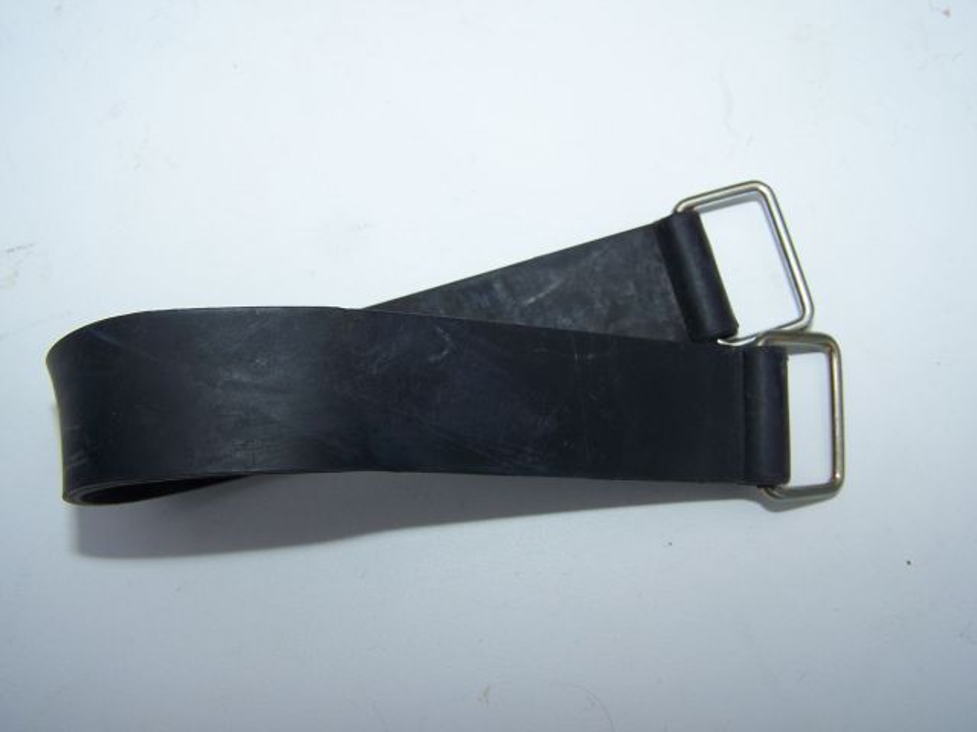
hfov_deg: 49.0
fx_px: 1073
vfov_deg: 37.7
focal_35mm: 38
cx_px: 488
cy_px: 366
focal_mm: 6.3
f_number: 4
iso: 80
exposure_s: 1/1000
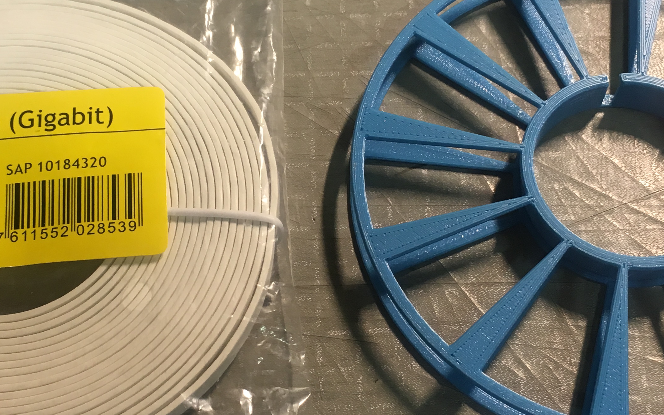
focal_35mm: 59
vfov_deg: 22.0
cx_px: 291
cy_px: 206
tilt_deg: -64.4
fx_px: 1068
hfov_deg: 34.5
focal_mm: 4.15
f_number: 2.2
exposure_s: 1/33
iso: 64
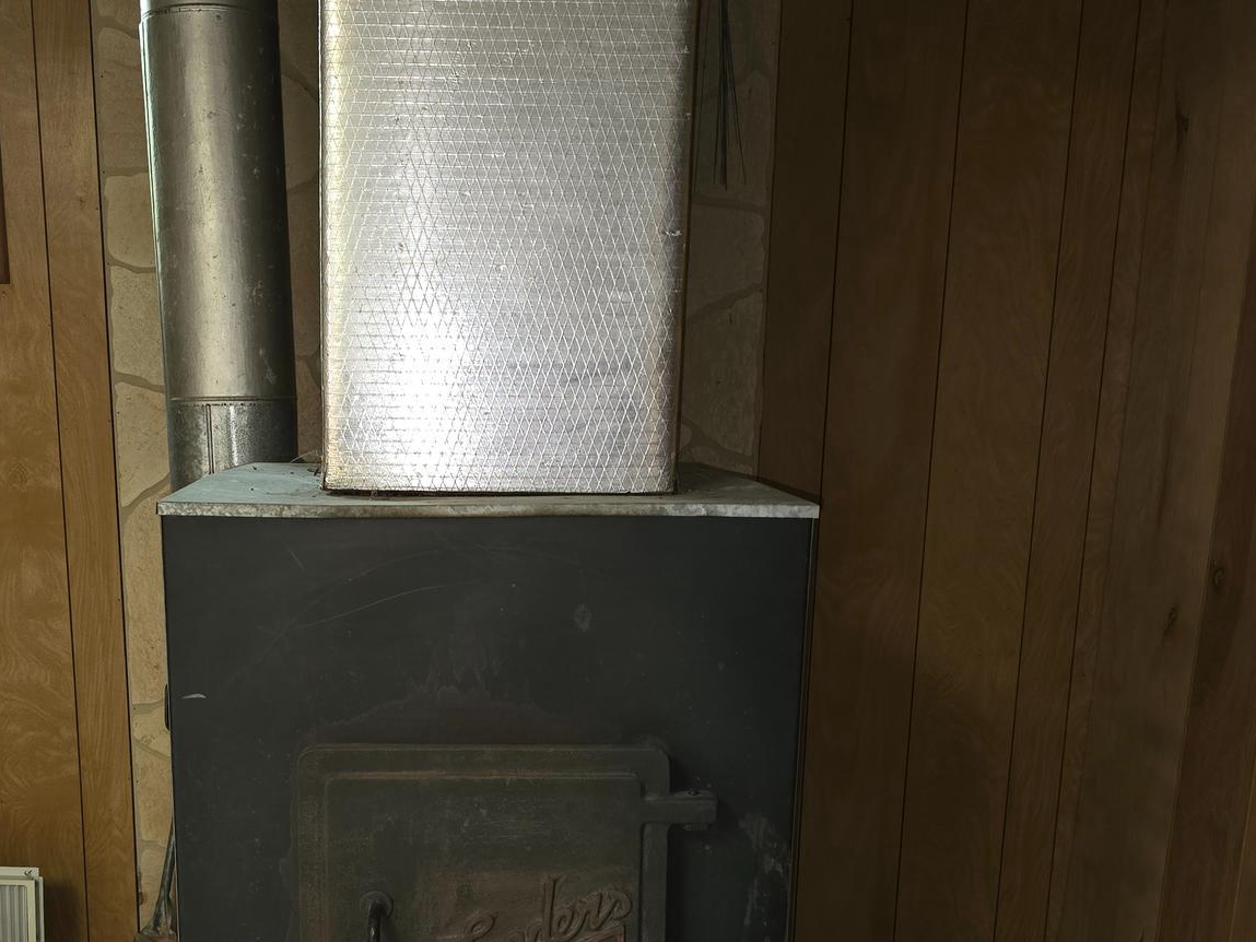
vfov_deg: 34.3
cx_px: 465
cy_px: 726
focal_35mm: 41
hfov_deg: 45.4
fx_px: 1488
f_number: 1.7
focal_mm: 6.3
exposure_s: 1/13
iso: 250
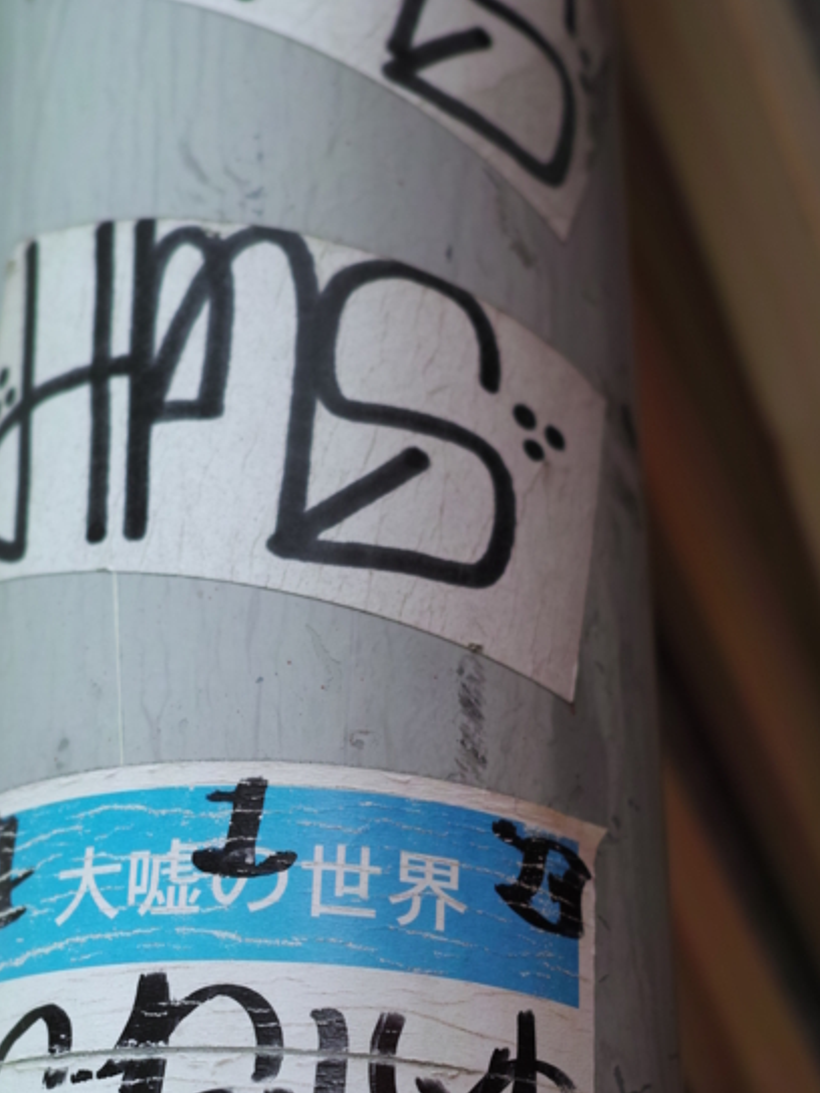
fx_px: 2337
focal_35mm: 74
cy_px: 763
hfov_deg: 19.8
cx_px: 285
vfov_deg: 26.1
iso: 100
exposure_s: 1/50
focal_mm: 30
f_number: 3.2
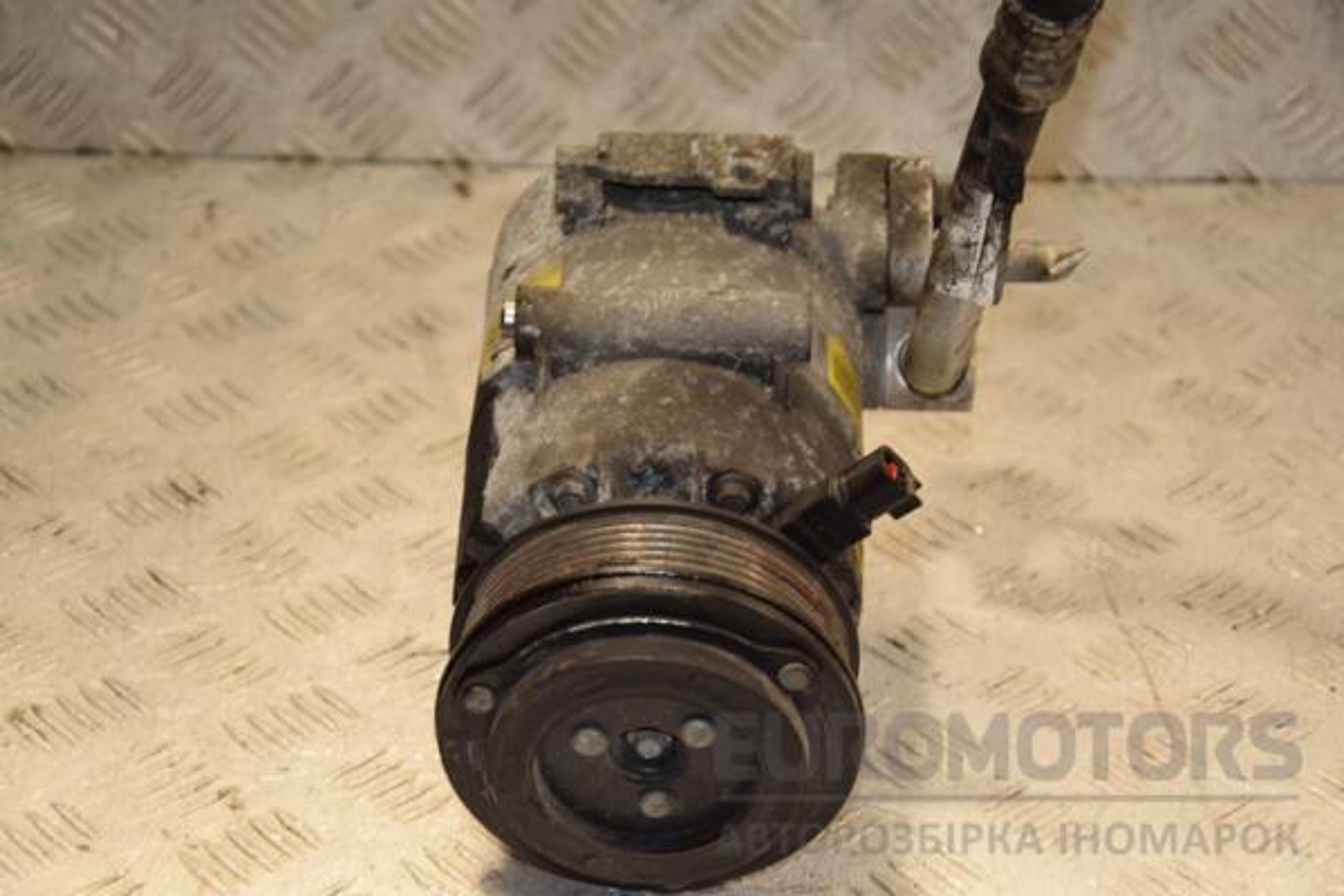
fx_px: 3472
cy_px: 448
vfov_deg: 14.7
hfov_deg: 21.9
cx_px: 672
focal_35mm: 93
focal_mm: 62
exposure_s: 1/200
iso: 800
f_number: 5.3
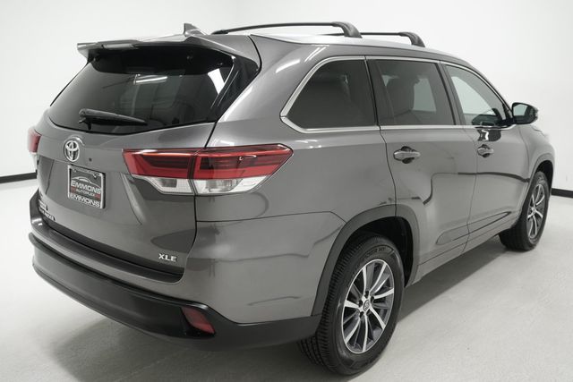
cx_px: 286
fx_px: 525
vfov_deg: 40.0
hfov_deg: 57.2
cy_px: 191
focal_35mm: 33
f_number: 5.6
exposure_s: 1/200
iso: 1000
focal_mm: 22
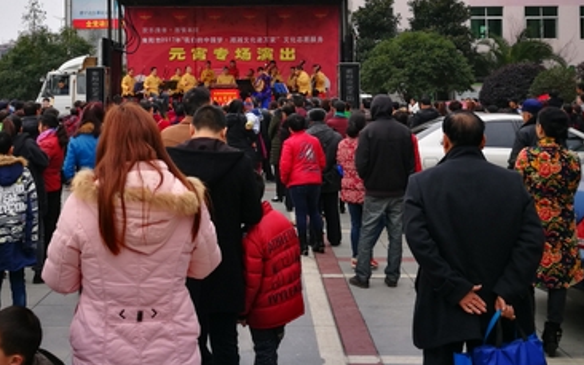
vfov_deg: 25.4
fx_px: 796
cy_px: 67
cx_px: 211
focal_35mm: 50
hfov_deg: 39.9
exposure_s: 1/184
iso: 50
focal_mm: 4.5
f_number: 2.2
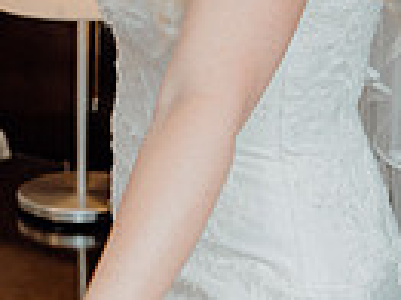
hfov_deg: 10.6
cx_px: 80
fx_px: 2164
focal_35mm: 187
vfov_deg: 7.9
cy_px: 17
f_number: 3.5
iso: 250
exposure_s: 1/160
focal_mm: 44
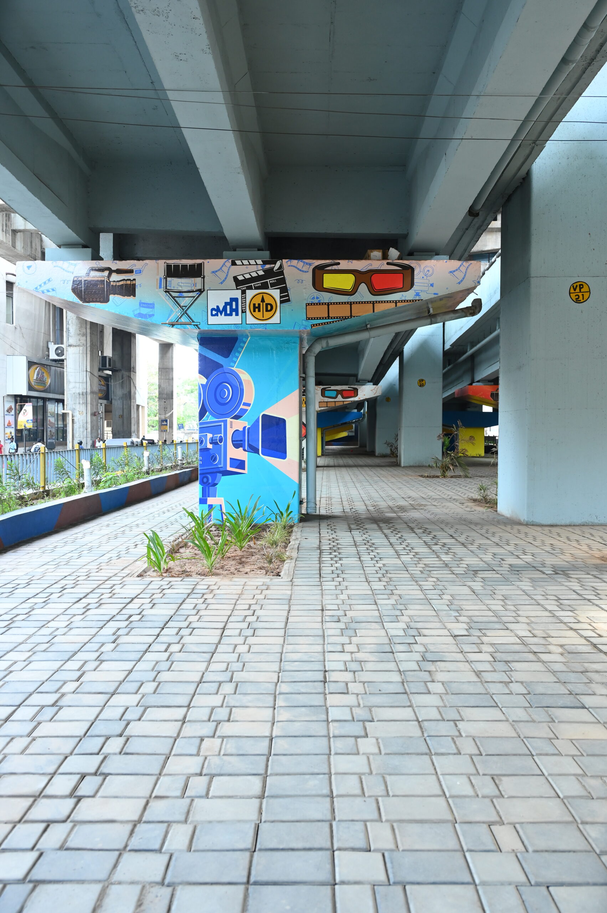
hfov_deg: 42.9
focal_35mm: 30
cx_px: 304
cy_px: 456
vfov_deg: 61.1
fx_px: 772
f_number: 4
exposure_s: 1/125
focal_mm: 30.5
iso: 1000
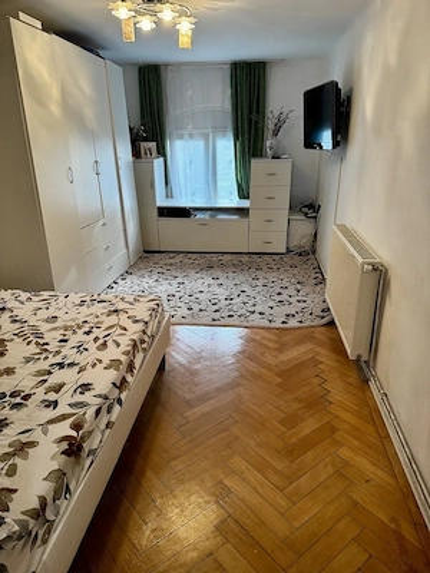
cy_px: 286
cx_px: 215
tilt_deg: -19.3
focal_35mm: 24
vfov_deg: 71.6
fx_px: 398
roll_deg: +0.8
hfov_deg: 56.8
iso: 200
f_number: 1.78
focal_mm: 6.76
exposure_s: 1/50
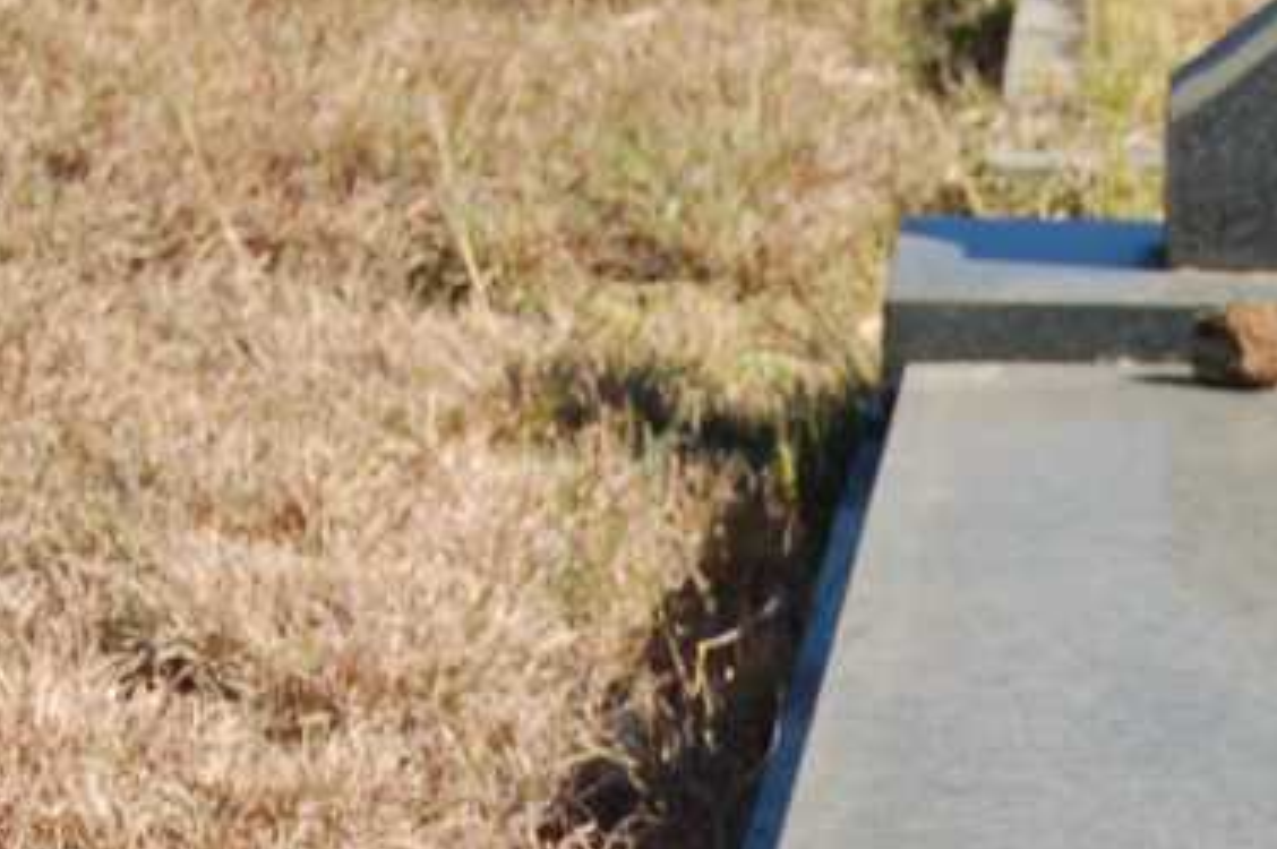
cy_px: 1122
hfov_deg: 10.2
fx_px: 7124
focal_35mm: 201
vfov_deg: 6.8
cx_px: 1308
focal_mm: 42
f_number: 6.3
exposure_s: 1/320
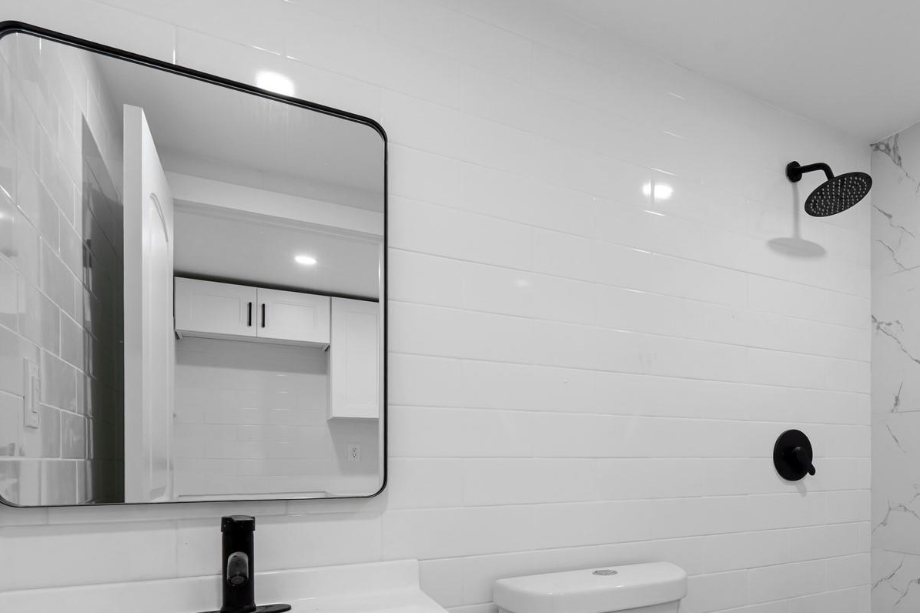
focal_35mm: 24
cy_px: 452
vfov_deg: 51.1
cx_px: 694
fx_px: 613
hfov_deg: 68.8
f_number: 10
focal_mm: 14
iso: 200
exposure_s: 1/3
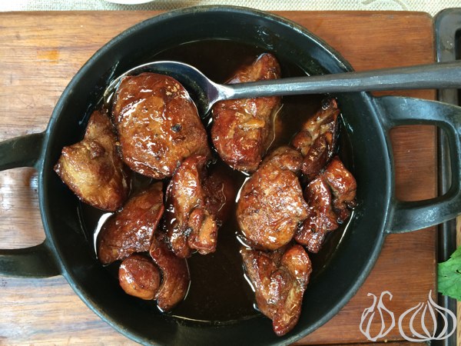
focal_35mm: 30
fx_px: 400
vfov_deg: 46.8
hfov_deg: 60.0
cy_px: 173
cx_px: 230
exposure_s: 1/30
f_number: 2.2
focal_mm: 4.12
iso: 80
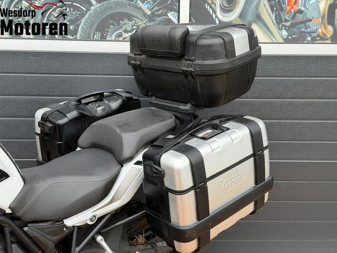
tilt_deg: -11.2
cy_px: 126
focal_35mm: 48
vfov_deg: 30.3
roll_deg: -0.5
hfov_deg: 39.7
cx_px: 168
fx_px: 467
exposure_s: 1/215
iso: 64
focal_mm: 6.76
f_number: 1.78
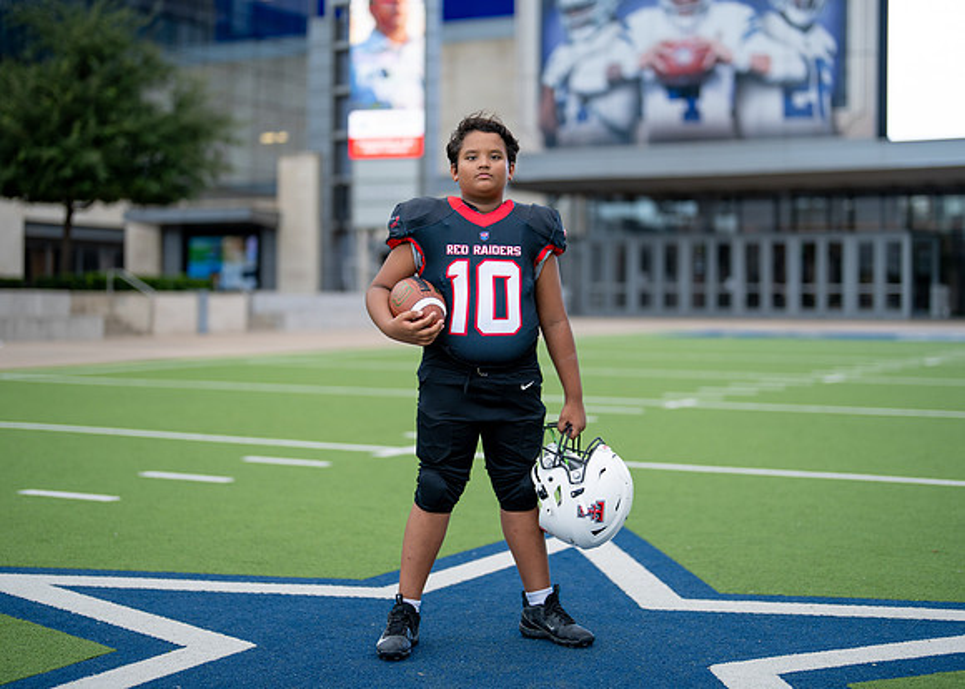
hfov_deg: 32.8
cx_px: 501
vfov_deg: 23.7
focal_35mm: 60
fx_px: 1639
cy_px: 308
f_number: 1.2
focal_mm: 50
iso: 100
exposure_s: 1/1000
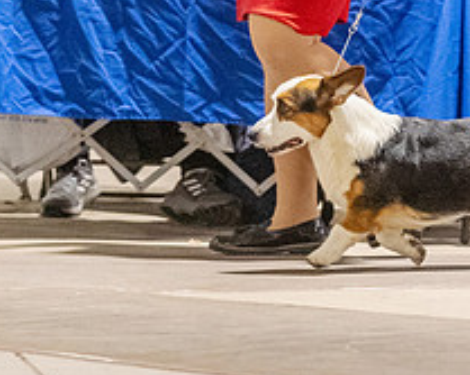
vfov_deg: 3.9
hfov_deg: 4.9
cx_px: 337
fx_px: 5478
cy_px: -43
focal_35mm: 394
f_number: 3.2
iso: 6400
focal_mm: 130
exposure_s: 1/400
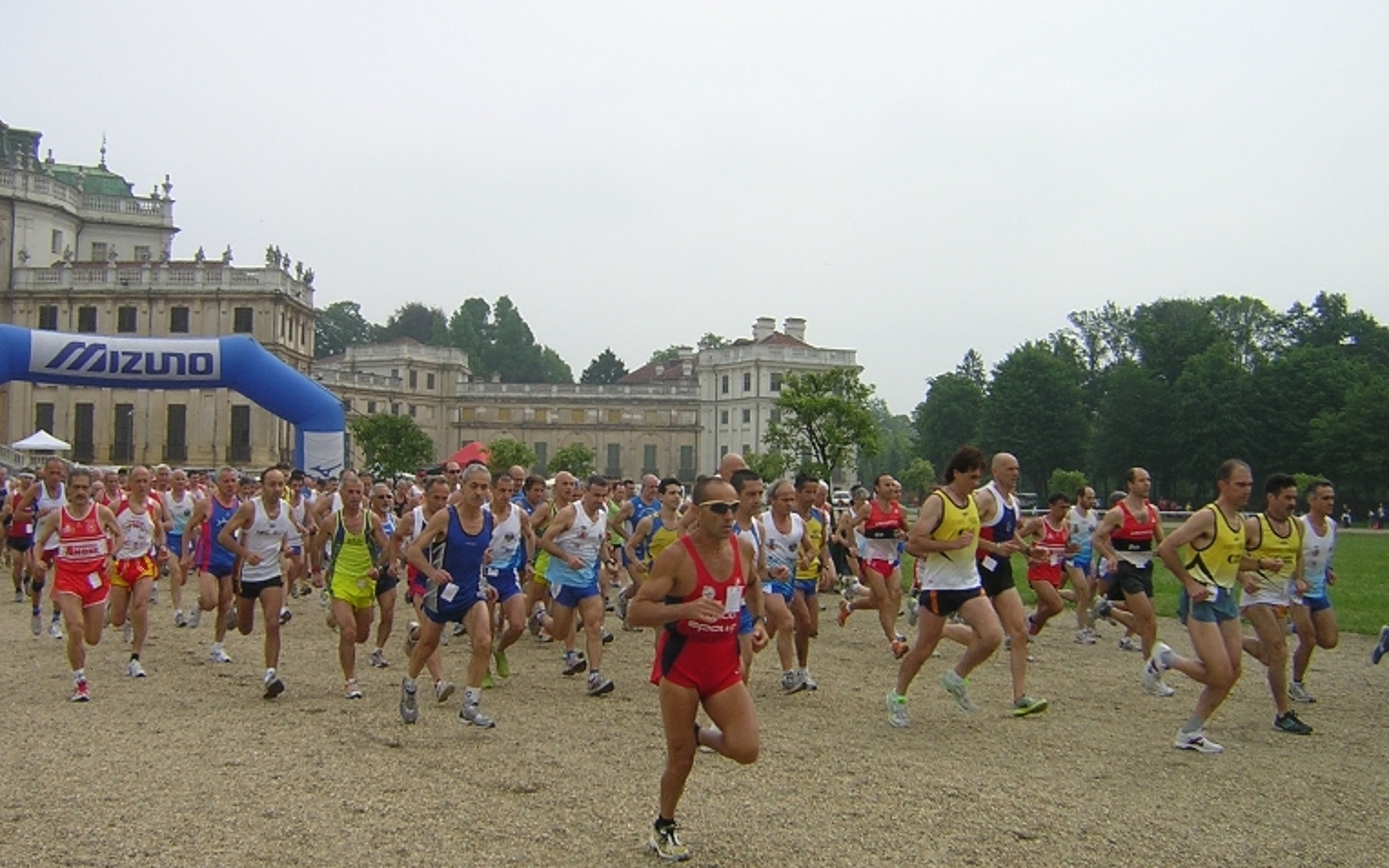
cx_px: 674
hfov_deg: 49.3
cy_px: 429
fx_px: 1514
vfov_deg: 32.0
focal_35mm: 40
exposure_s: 1/357
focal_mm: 4.7
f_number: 5.2
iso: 100
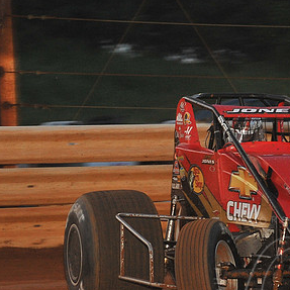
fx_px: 1953
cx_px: 274
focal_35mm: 206
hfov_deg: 8.5
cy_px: 183
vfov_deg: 8.5
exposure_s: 1/320
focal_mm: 120
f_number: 8
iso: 1000
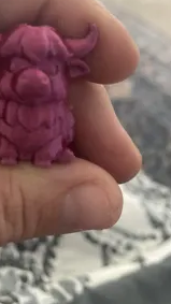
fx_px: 323
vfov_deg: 50.2
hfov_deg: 28.5
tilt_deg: -50.7
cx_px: 17
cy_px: 121
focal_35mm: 40
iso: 640
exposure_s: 1/30
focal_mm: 4.25
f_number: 1.8
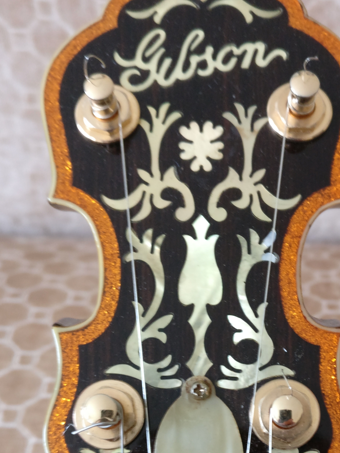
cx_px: 204
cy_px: 358
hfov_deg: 27.5
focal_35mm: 53
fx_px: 694
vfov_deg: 35.1
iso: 640
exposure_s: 1/17
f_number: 2
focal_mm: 4.26
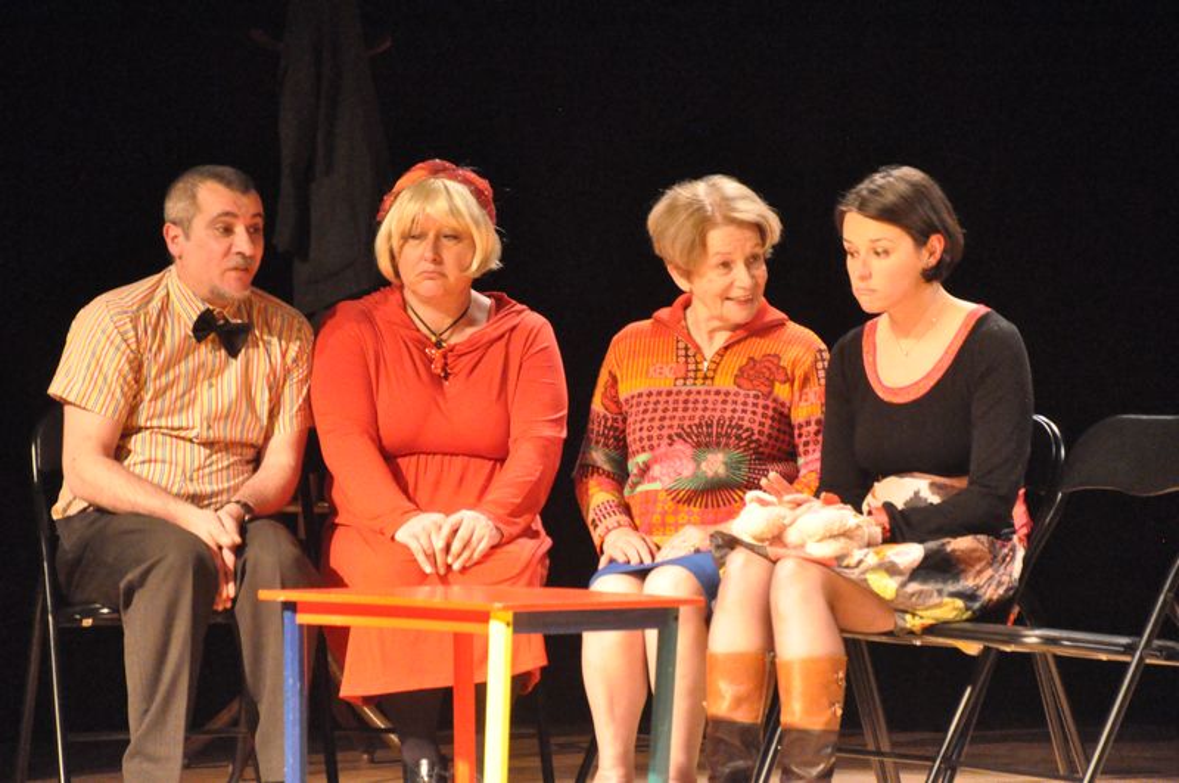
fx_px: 4807
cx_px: 590
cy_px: 392
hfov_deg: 14.0
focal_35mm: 147
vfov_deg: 9.3
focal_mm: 98
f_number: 5.6
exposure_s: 1/80
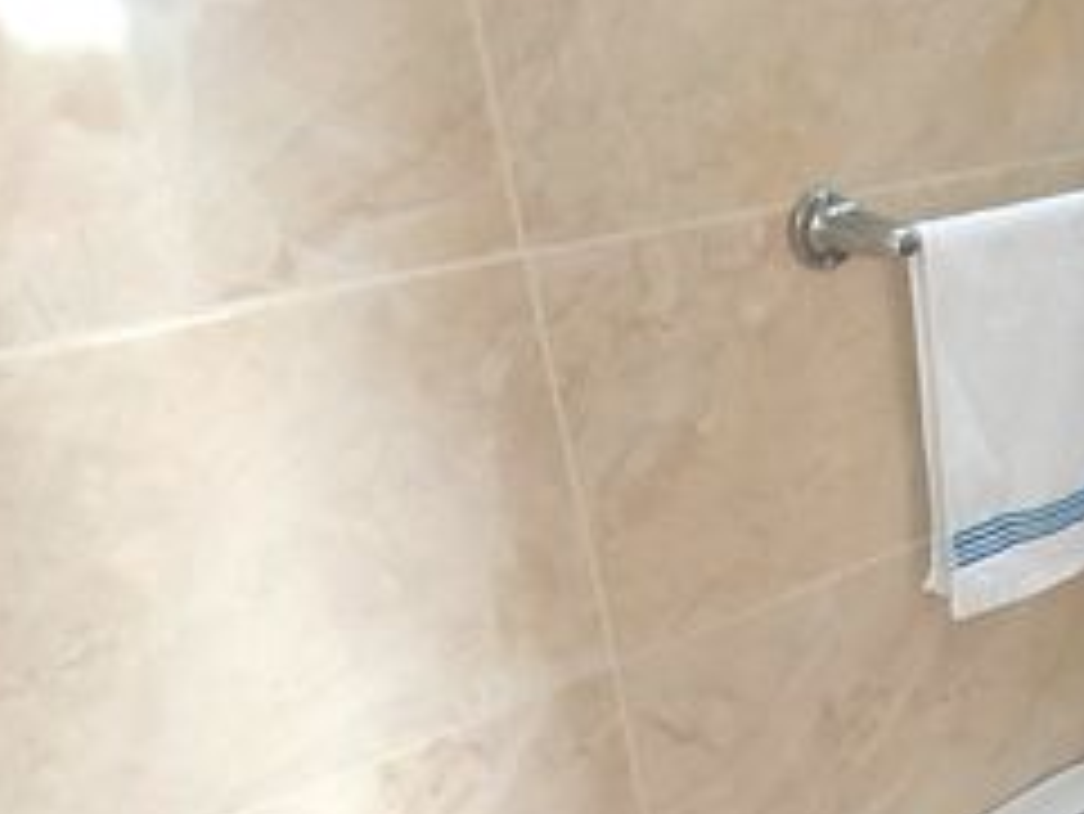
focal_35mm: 36
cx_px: 974
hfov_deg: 46.4
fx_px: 1128
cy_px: 675
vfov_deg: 37.9
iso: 400
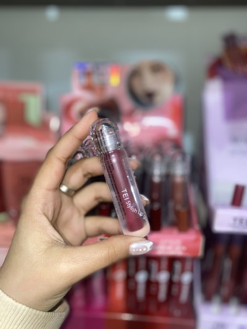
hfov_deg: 53.1
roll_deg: -0.1
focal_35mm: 26
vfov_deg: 67.3
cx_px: 124
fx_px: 247
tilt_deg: -14.2
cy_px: 164
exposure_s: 1/17
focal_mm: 4.25
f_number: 1.8
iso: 40
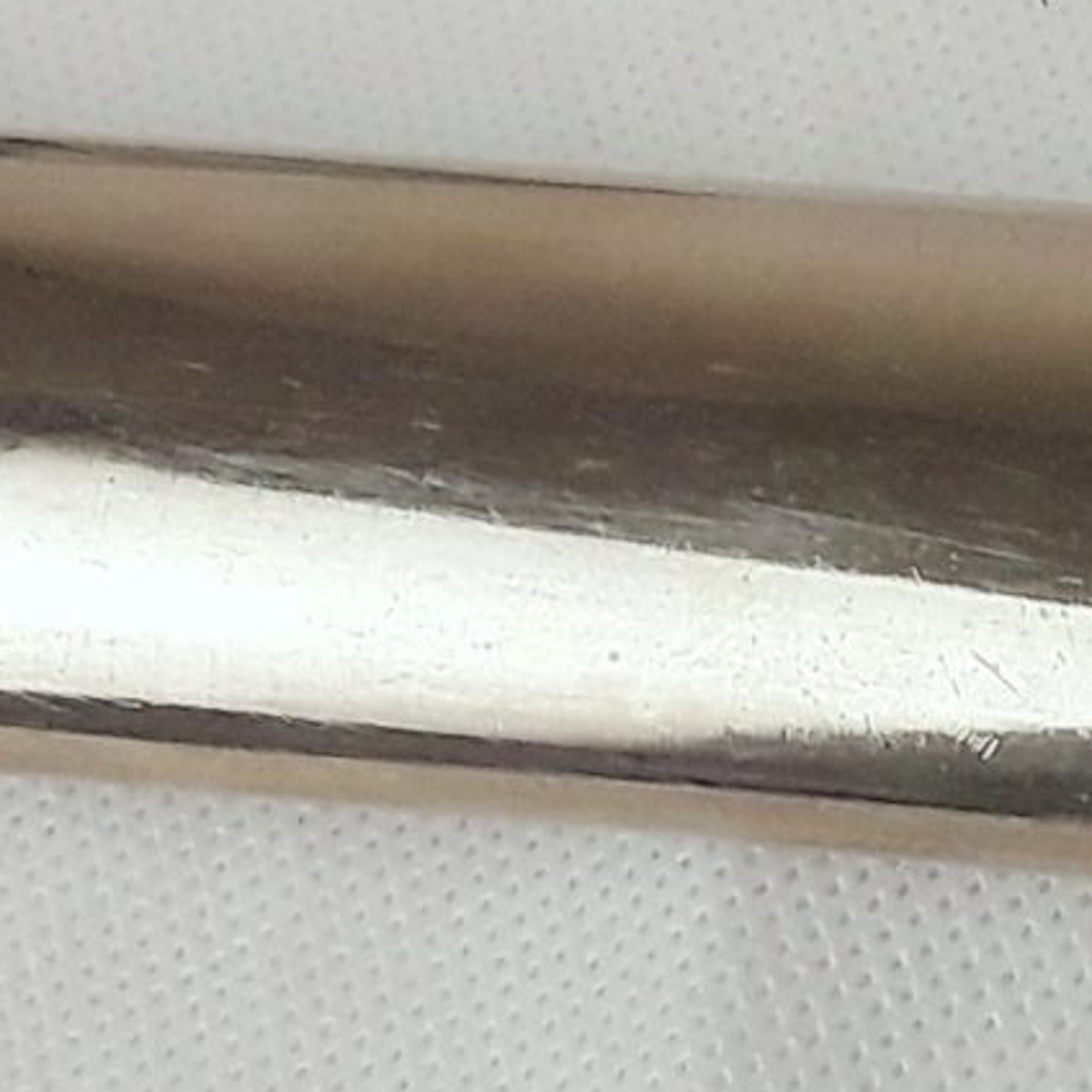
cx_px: 1164
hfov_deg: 12.0
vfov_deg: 12.1
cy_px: 587
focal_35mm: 144
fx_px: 5139
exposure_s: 1/100
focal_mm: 2.91
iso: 40
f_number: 1.9
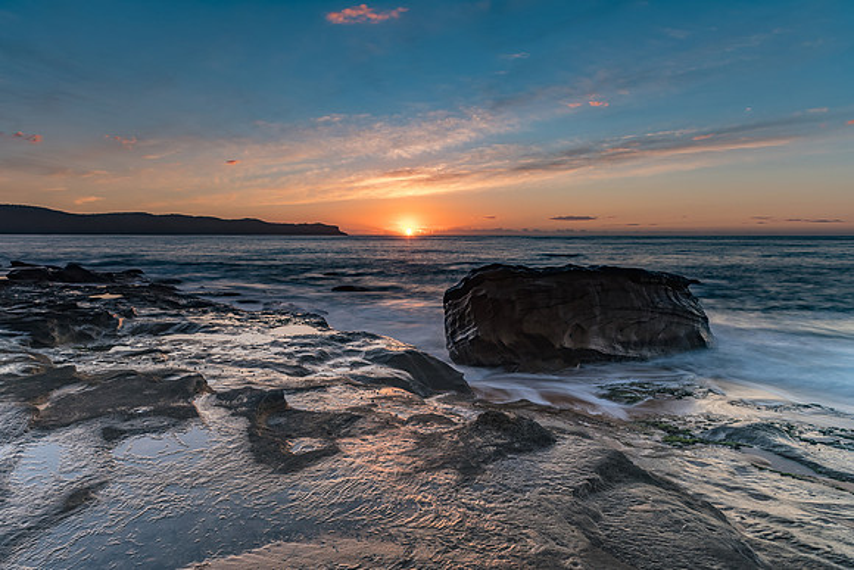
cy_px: 285
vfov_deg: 53.1
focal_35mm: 24
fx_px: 570
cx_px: 427
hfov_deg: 73.6
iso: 50
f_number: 11
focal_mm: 16
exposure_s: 2
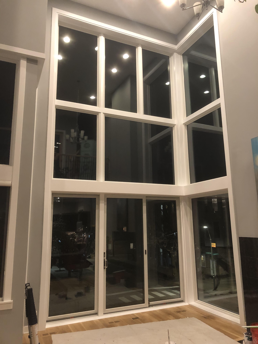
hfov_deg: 49.7
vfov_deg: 63.4
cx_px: 129
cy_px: 172
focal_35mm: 28
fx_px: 278
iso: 100
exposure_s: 1/12
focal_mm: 3.99
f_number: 1.8
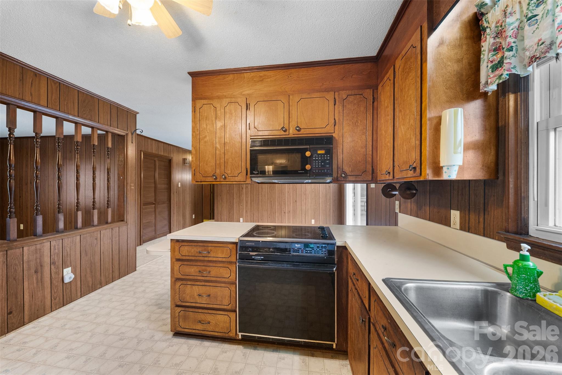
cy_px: 188
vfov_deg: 90.1
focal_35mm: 12
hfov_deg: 112.6
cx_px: 281
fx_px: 187
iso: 250
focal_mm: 12
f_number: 9
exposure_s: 1/1.25
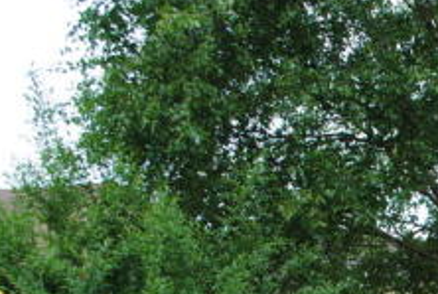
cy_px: 321
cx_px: 595
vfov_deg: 16.8
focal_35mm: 79
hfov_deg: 22.5
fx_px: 963
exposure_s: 1/125
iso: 140
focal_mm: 18
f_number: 5.6
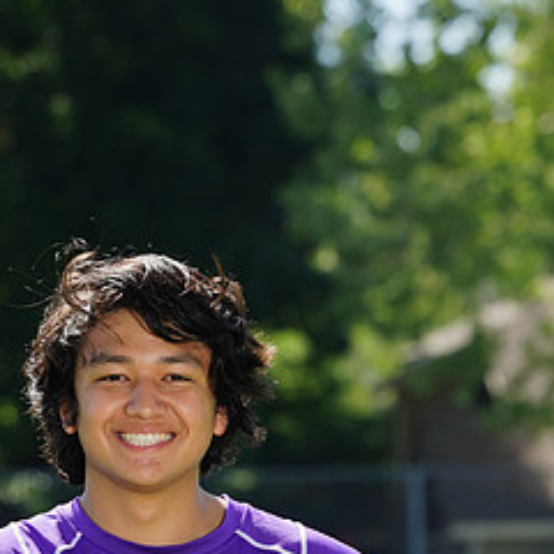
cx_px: 180
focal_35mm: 525
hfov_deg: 3.3
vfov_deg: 3.3
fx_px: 9506
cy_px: 637
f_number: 11
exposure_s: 1/200
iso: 200
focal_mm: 256
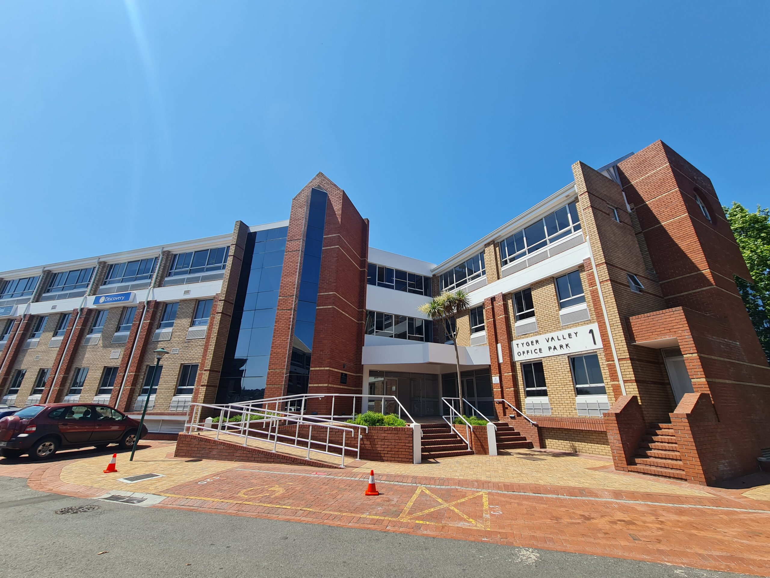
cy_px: 289
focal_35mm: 13
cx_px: 385
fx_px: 289
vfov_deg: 89.9
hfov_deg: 106.2
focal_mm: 2.2
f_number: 2.2
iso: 50
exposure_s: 1/1632
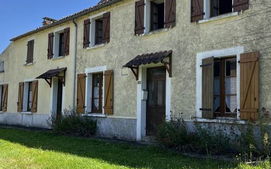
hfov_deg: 50.4
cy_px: 85
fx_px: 288
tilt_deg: +5.1
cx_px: 139
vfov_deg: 32.8
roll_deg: -1.1
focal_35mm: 39
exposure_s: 1/1497
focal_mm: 5.1
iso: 50
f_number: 1.6
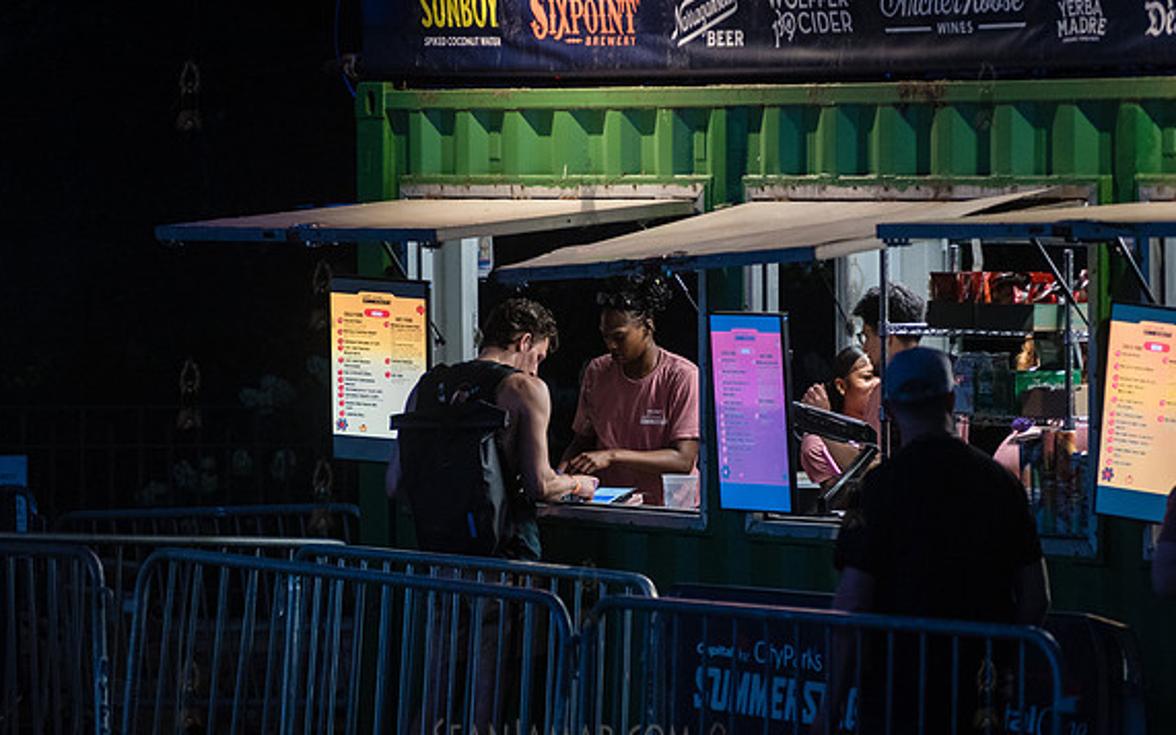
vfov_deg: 6.3
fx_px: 6635
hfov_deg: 10.1
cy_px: 392
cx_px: 587
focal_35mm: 207
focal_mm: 200
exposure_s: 1/160
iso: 4000
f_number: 3.5
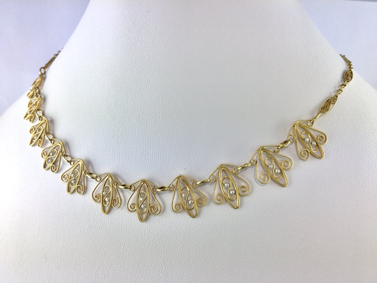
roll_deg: -1.4
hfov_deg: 61.7
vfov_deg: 48.2
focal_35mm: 29
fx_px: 316
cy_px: 142
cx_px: 188
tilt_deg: -16.7
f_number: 2.2
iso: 25
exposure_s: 1/309
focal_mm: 4.15
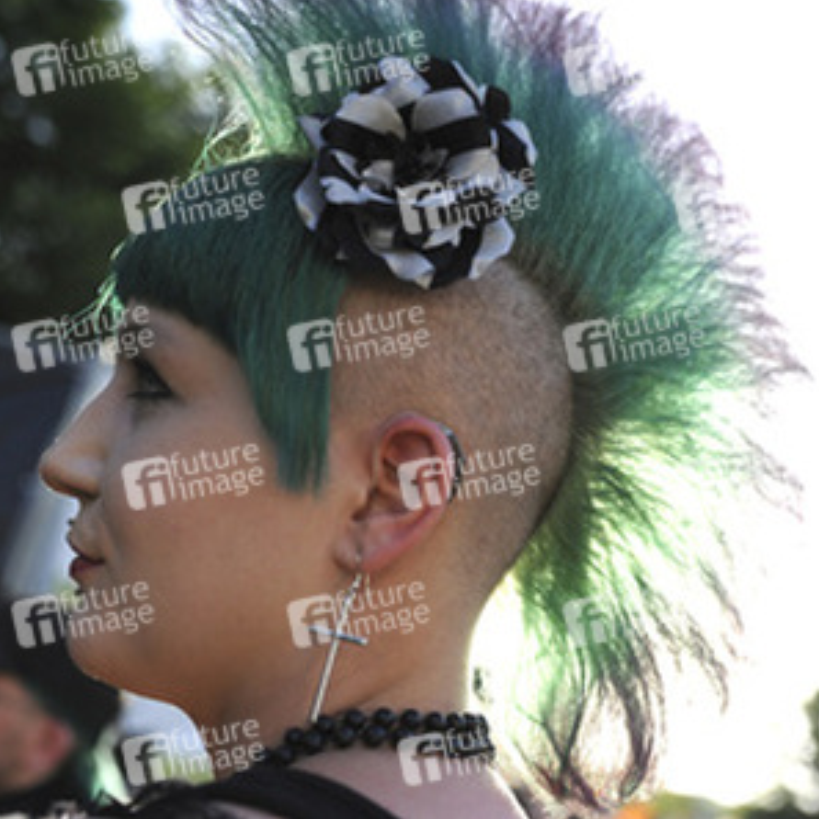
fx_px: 1205
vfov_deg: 37.6
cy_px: 408
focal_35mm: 45
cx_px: 394
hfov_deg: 37.5
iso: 1250
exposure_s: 1/8000
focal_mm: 35
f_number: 3.5
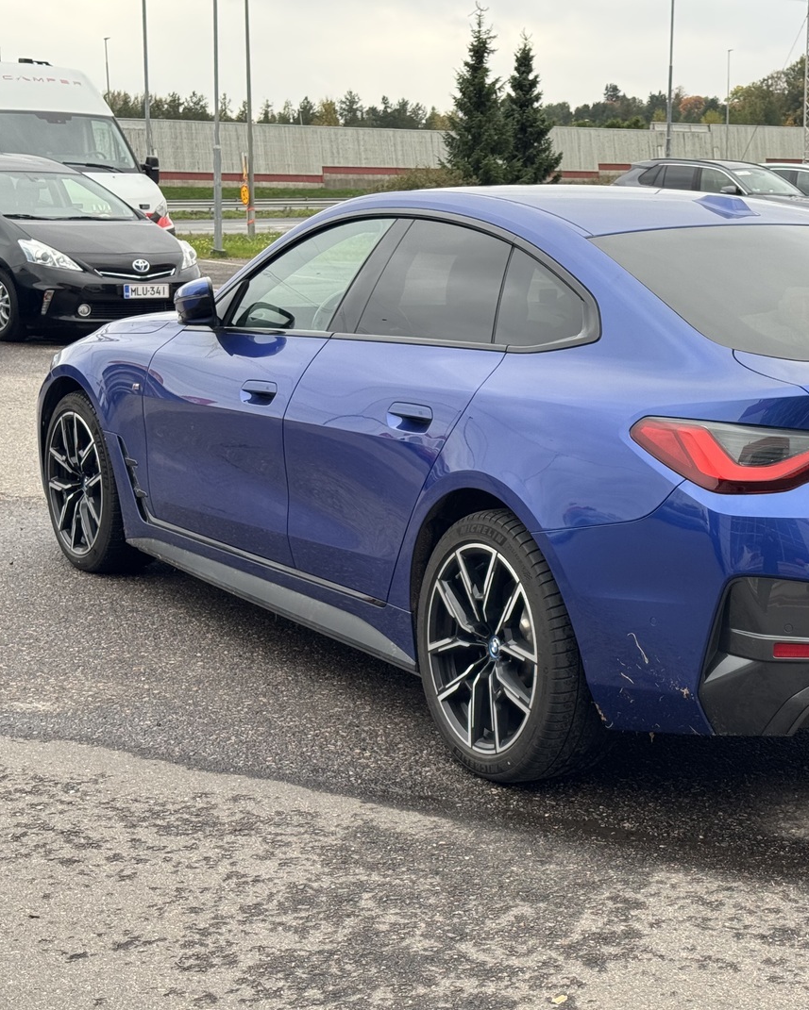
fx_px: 1885
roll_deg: -0.6
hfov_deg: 23.9
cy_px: 508
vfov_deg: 30.0
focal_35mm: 63
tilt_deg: -9.6
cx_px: 632
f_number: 1.78
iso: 64
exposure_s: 1/461
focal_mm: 6.76
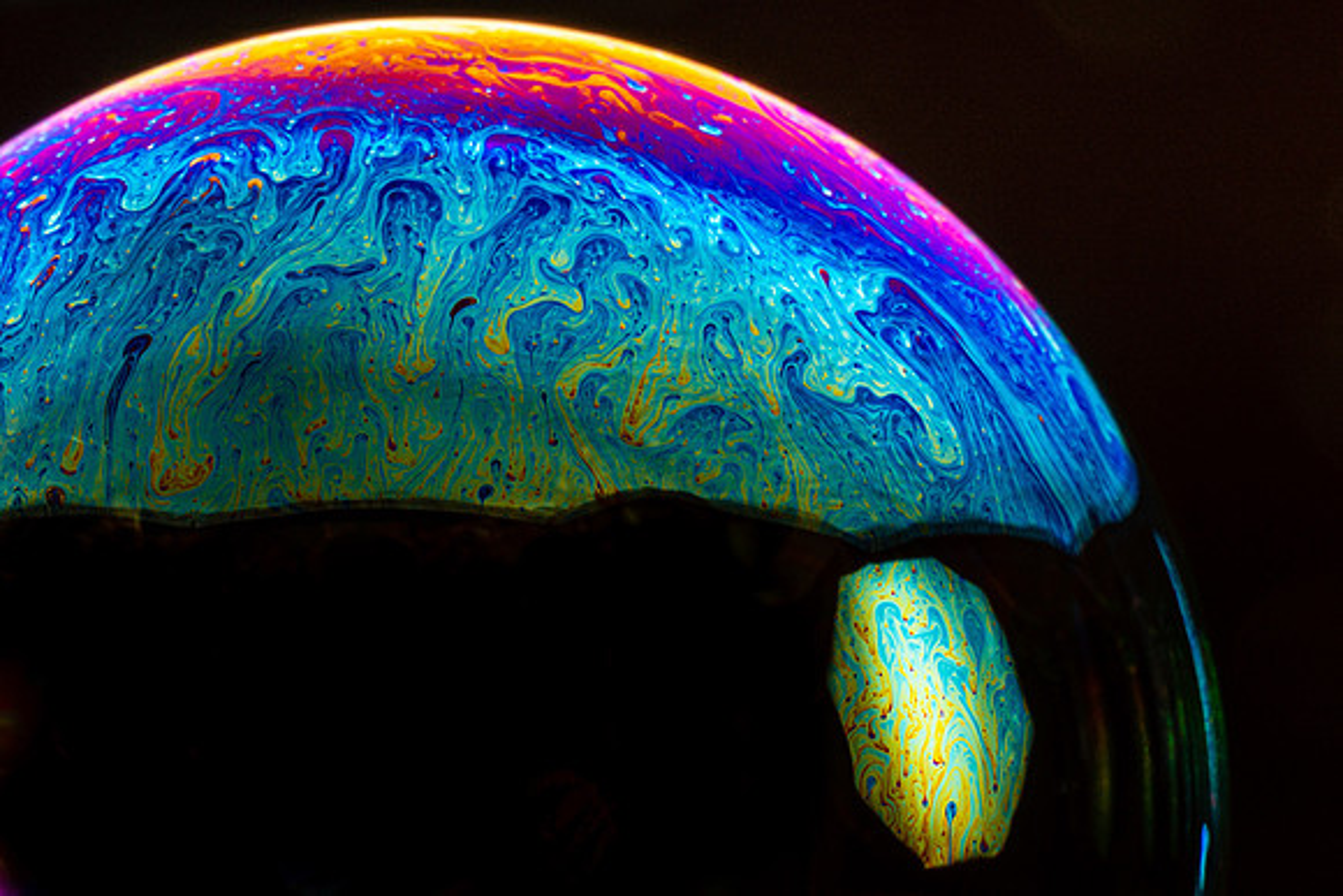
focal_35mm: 129
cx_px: 527
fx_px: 4818
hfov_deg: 15.9
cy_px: 479
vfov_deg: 10.6
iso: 100
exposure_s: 1/250
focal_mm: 90
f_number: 22
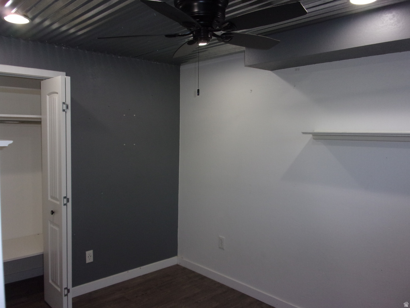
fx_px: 332
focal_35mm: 28
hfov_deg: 63.4
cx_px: 205
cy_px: 154
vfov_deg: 49.7
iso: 200
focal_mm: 5.1
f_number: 3.9
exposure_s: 1/34
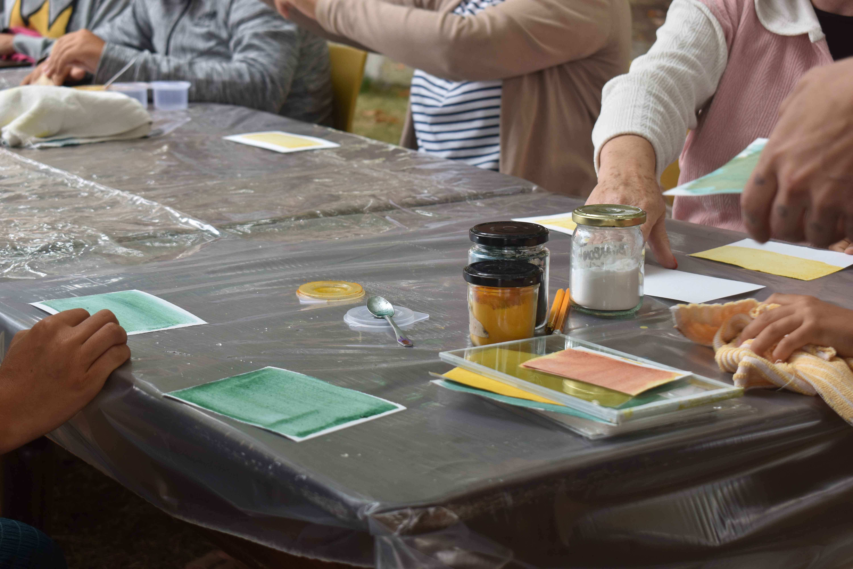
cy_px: 284
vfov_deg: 21.6
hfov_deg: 31.9
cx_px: 426
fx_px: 1493
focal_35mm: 63
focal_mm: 42
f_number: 5.6
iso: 250
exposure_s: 1/160
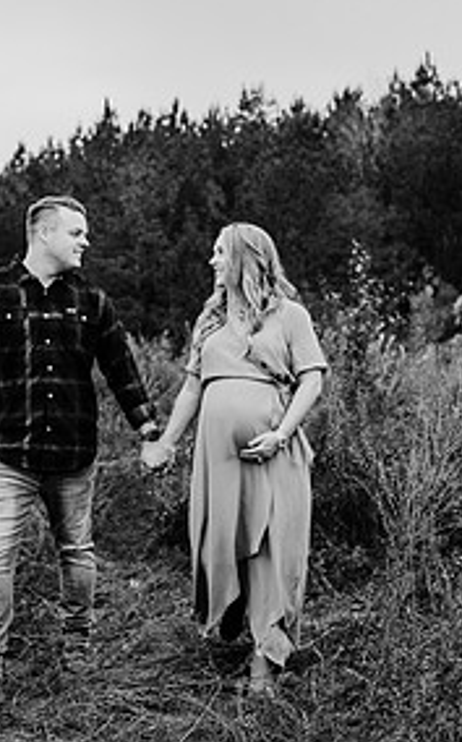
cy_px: 425
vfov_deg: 40.2
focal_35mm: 50
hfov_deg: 25.7
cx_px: 188
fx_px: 1009
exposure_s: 1/250
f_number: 2.5
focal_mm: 24
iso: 400
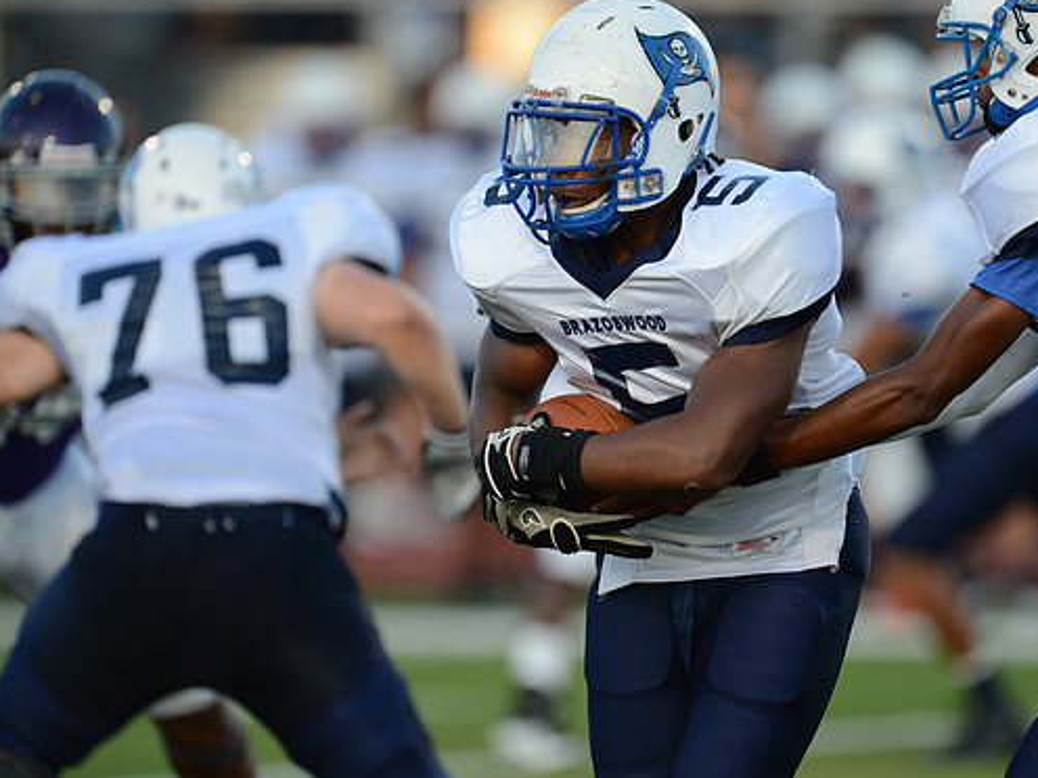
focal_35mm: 618
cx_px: 588
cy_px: 391
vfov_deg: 2.4
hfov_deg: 3.2
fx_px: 18531
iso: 800
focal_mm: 550
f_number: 4
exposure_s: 1/1000
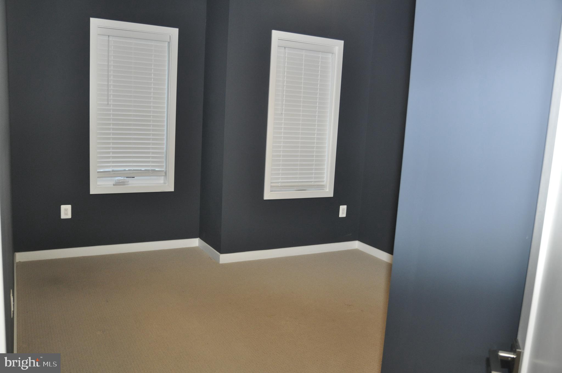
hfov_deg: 62.0
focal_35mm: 30
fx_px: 468
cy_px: 186
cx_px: 281
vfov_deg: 43.5
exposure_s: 1/60
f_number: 4
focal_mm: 20
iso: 800
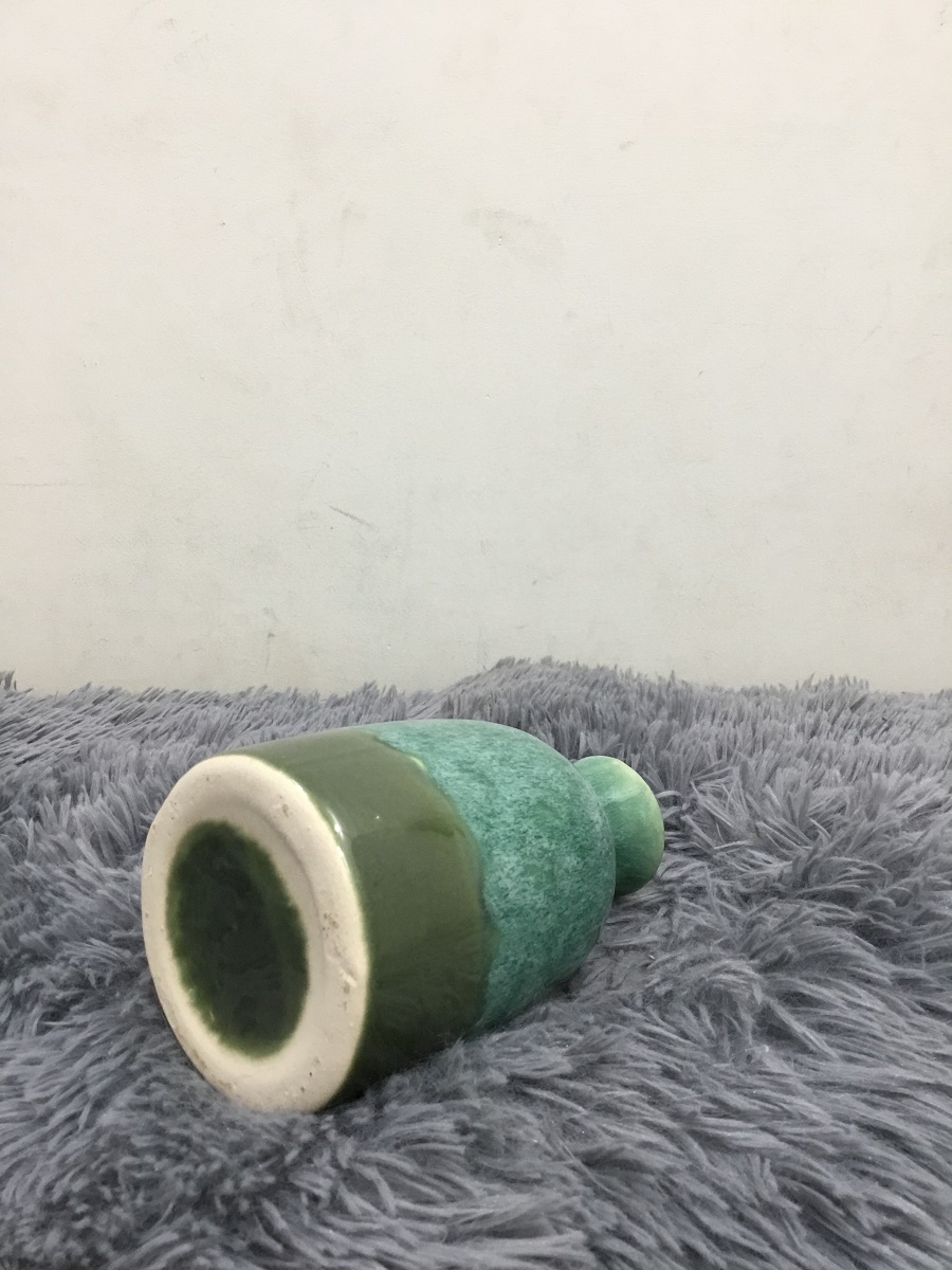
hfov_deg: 45.4
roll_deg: +2.9
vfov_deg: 58.4
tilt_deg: -14.1
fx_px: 1137
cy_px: 635
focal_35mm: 31
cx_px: 476
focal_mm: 3.3
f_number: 2.4
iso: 125
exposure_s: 1/33
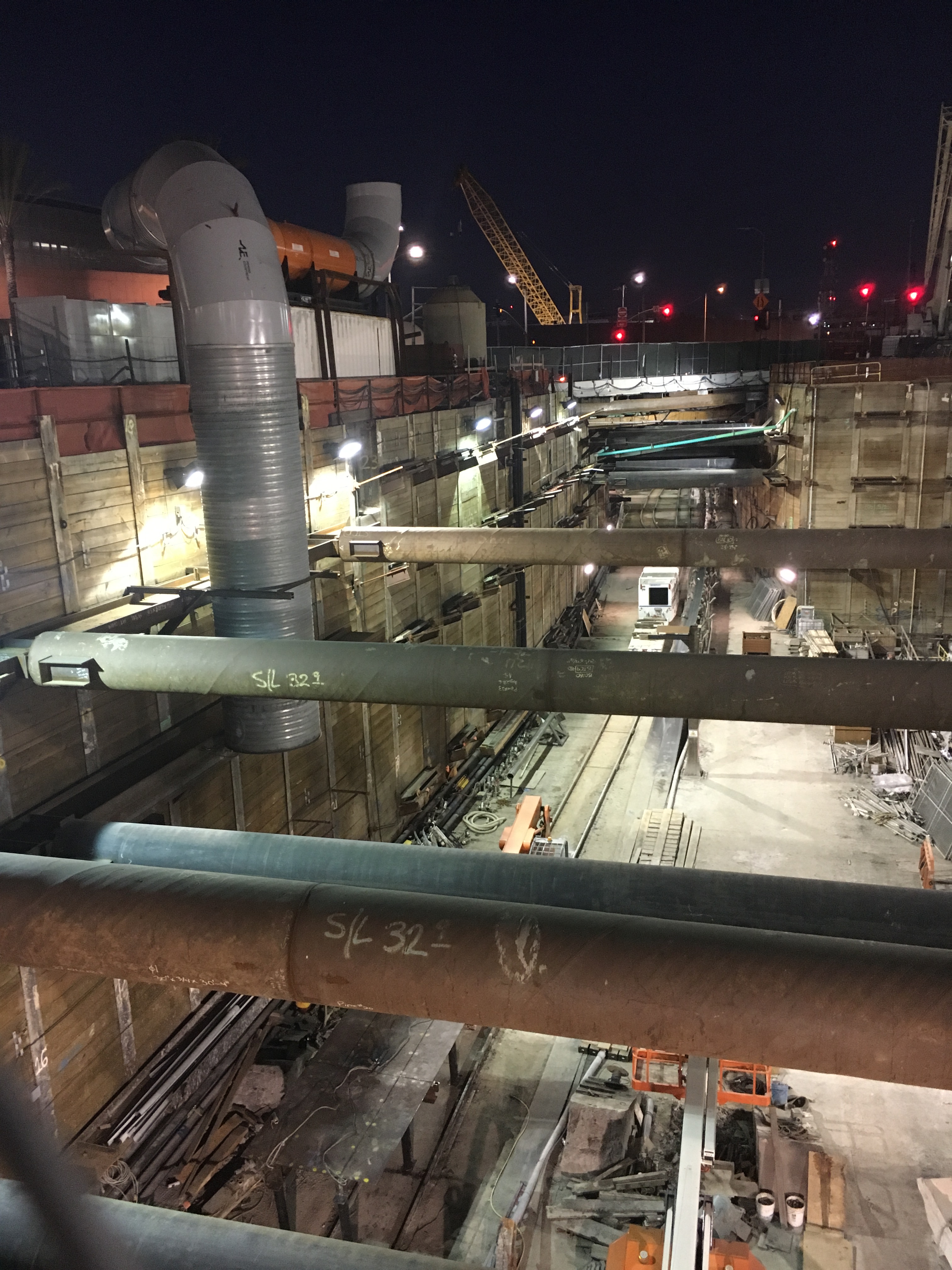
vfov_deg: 61.7
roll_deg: +2.0
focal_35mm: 29
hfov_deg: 48.2
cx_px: 476
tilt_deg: -12.7
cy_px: 635
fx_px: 1063
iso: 200
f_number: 2.2
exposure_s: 1/17
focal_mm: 4.15
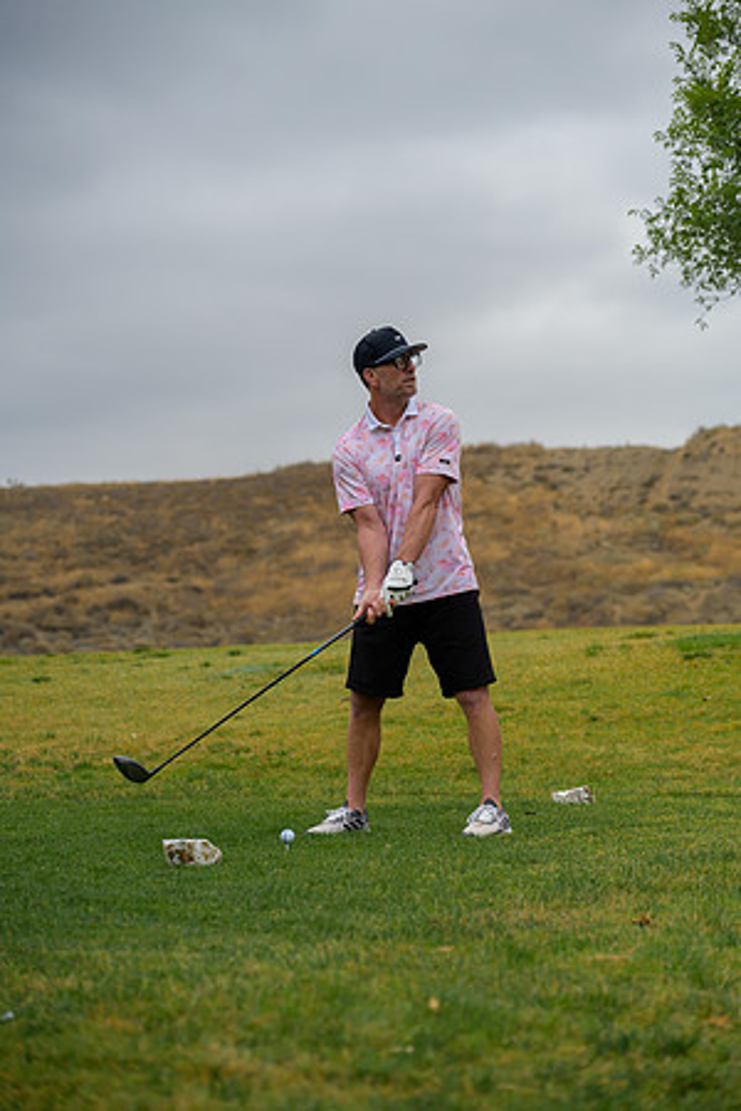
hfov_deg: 15.5
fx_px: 2717
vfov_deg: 23.1
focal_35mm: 88
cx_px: 370
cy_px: 556
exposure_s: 1/2500
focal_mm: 88
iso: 800
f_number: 4
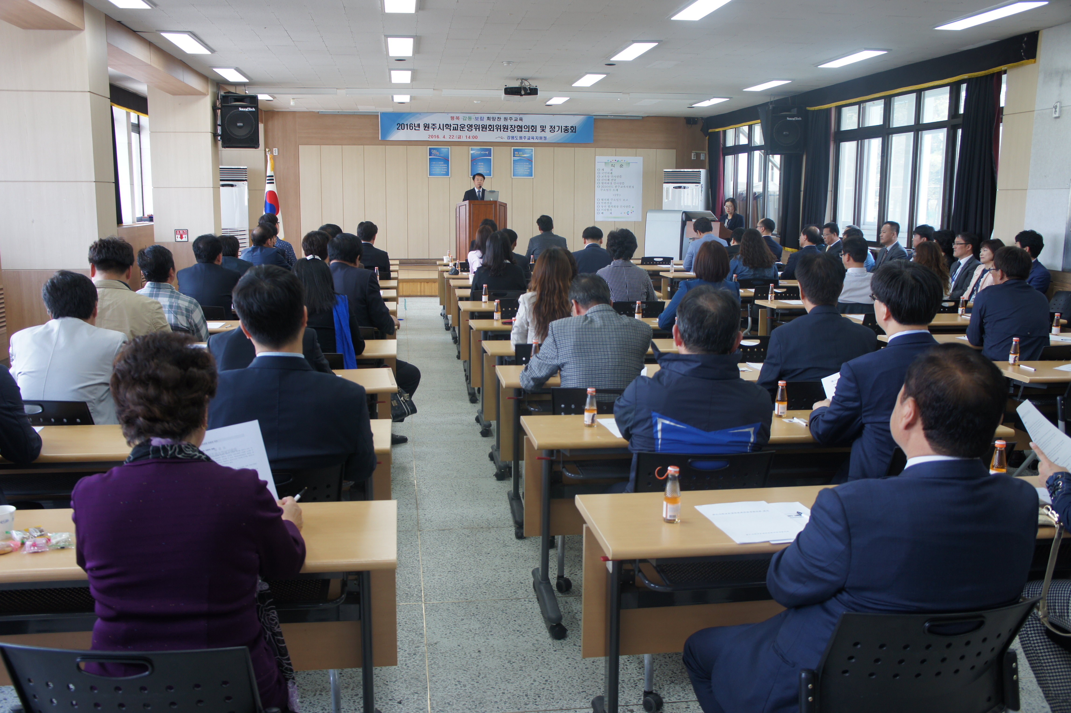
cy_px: 356
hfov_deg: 59.5
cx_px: 536
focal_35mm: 32
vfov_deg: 41.7
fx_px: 937
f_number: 4
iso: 200
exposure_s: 1/40
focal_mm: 21
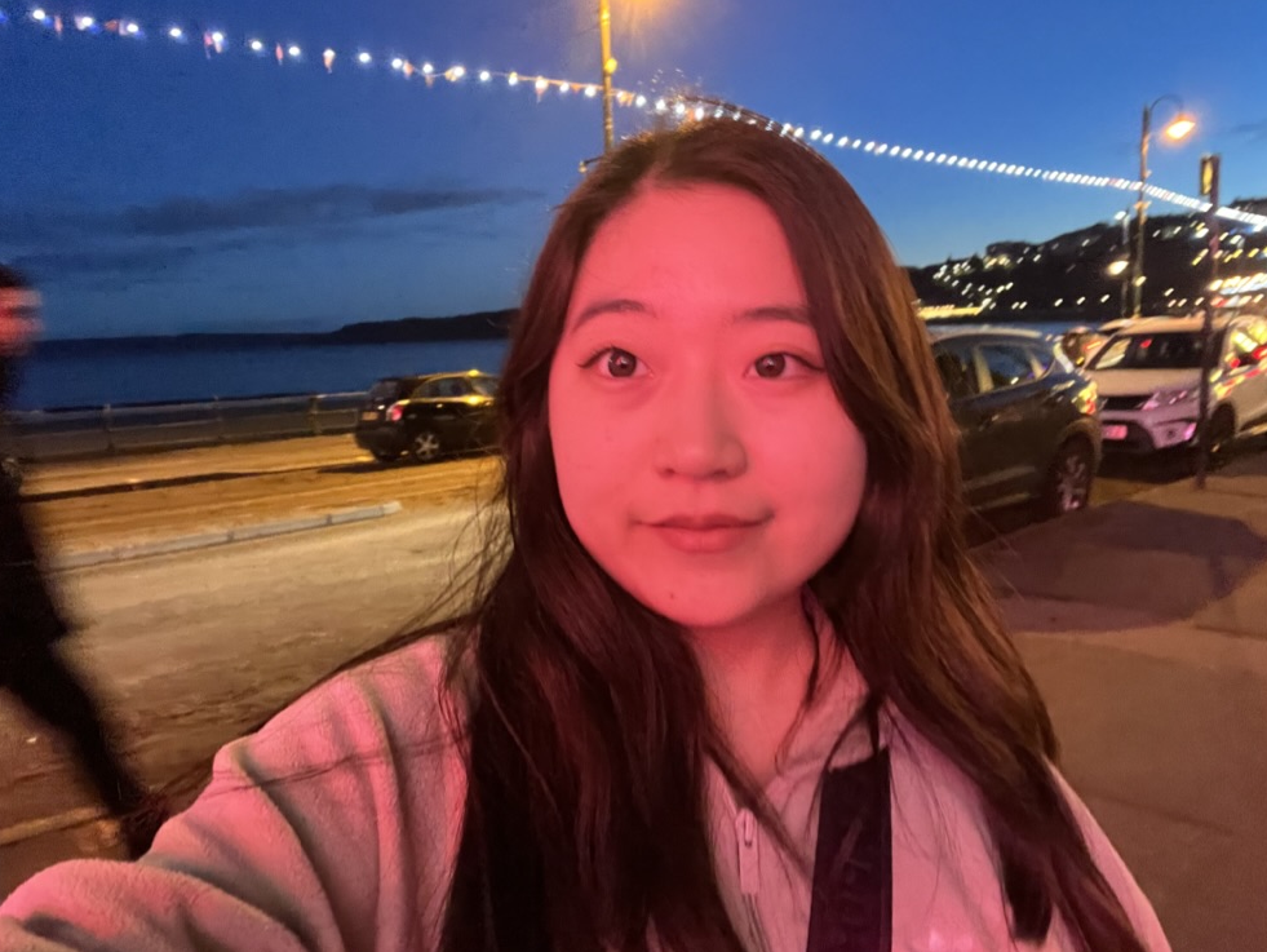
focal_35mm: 24
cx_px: 632
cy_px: 473
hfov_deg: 71.6
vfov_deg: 56.9
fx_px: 879
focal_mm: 2.71
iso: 640
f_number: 2.2
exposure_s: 1/17
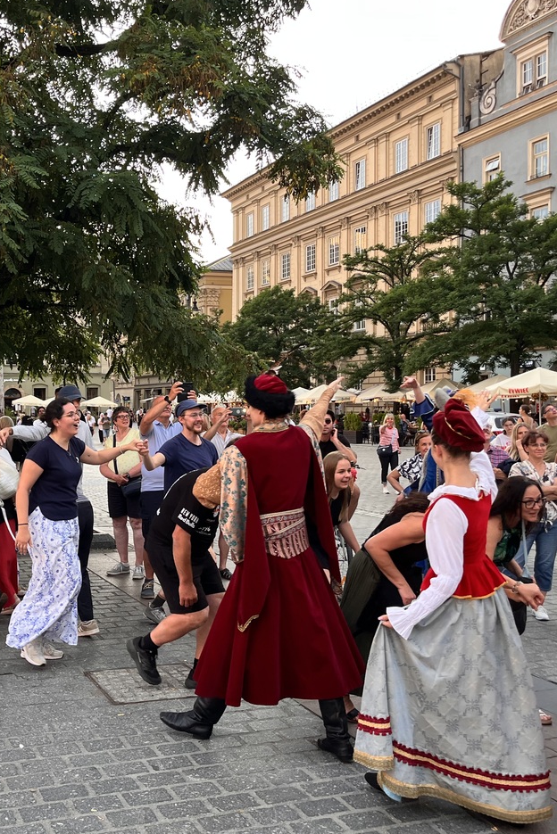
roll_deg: +0.7
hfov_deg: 35.1
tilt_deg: -0.2
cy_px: 417
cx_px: 129
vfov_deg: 51.9
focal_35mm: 37
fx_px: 858
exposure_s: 1/121
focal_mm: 5.1
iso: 64
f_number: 1.6
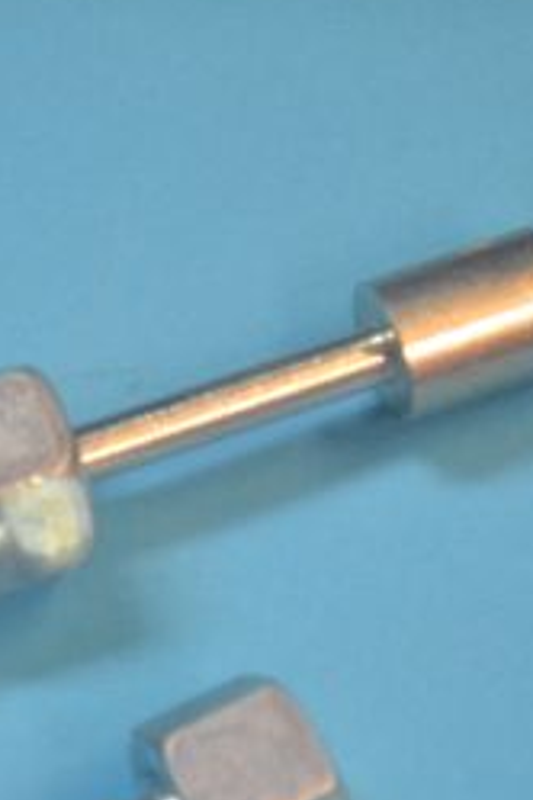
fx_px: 4663
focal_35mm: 210
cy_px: 594
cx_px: 132
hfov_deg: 6.5
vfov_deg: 9.8
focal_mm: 58
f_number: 5
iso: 900
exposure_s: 1/60
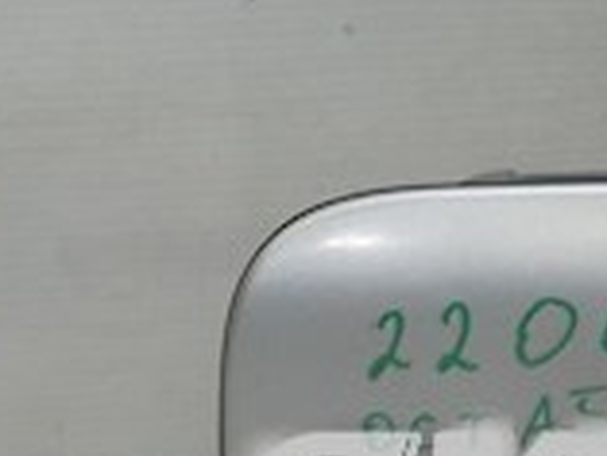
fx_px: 2931
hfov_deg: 11.6
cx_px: 688
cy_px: 483
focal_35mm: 167
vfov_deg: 8.8
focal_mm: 6.72
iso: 80
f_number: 3.1
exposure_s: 1/60
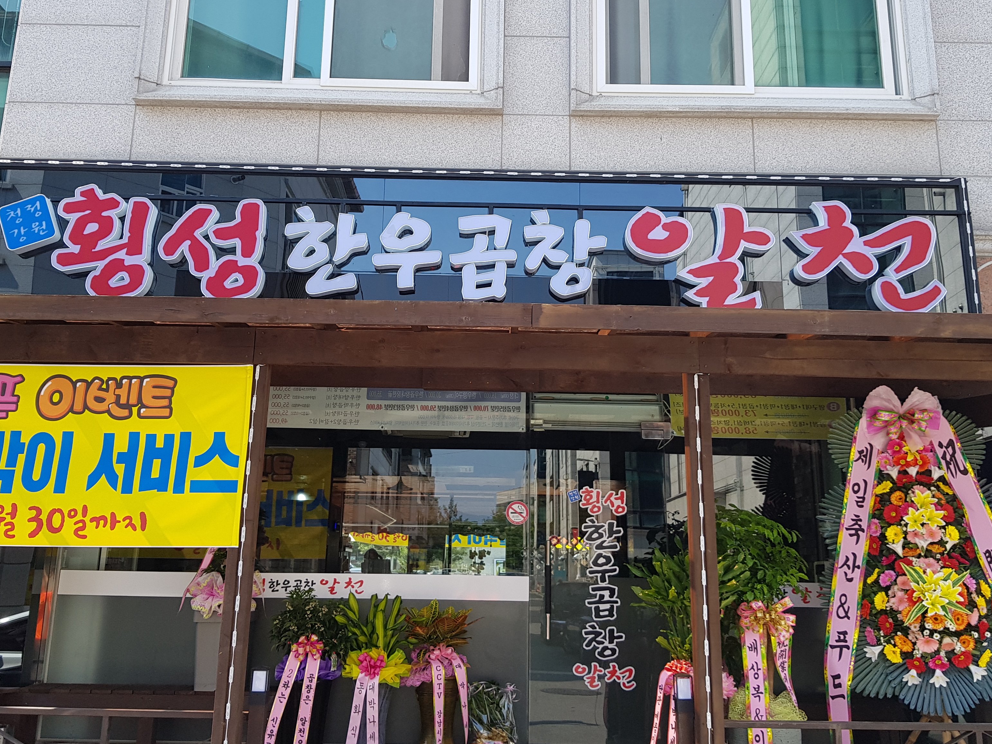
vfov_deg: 41.7
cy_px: 325
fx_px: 974
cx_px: 484
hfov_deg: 54.0
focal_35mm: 34
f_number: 1.7
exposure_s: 1/536
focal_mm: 4.2
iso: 40
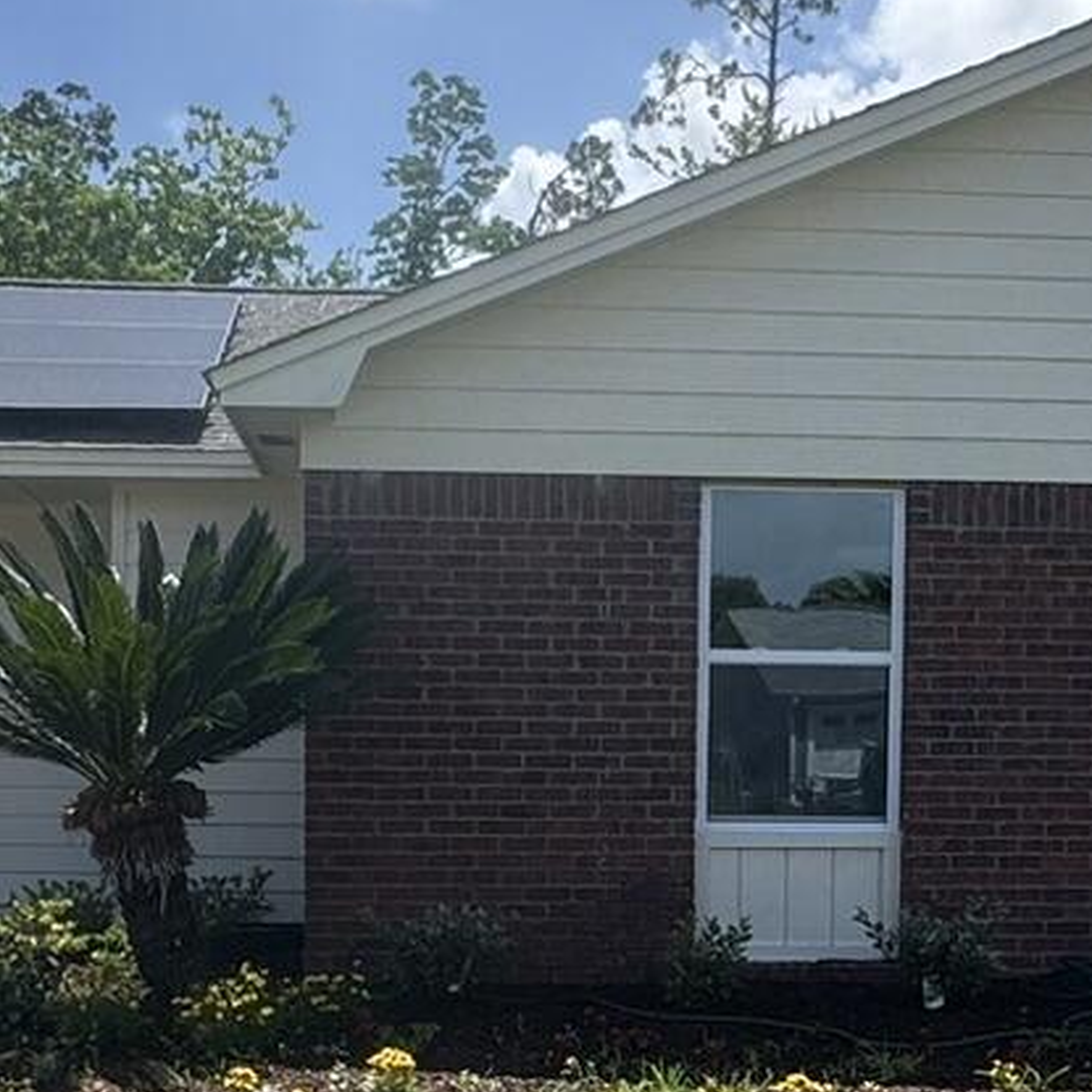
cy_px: 816
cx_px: 584
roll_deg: -0.7
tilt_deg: -1.6
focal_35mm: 61
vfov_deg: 27.8
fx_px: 2177
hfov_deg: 28.1
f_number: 2.2
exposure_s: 1/1449
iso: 50
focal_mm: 2.22
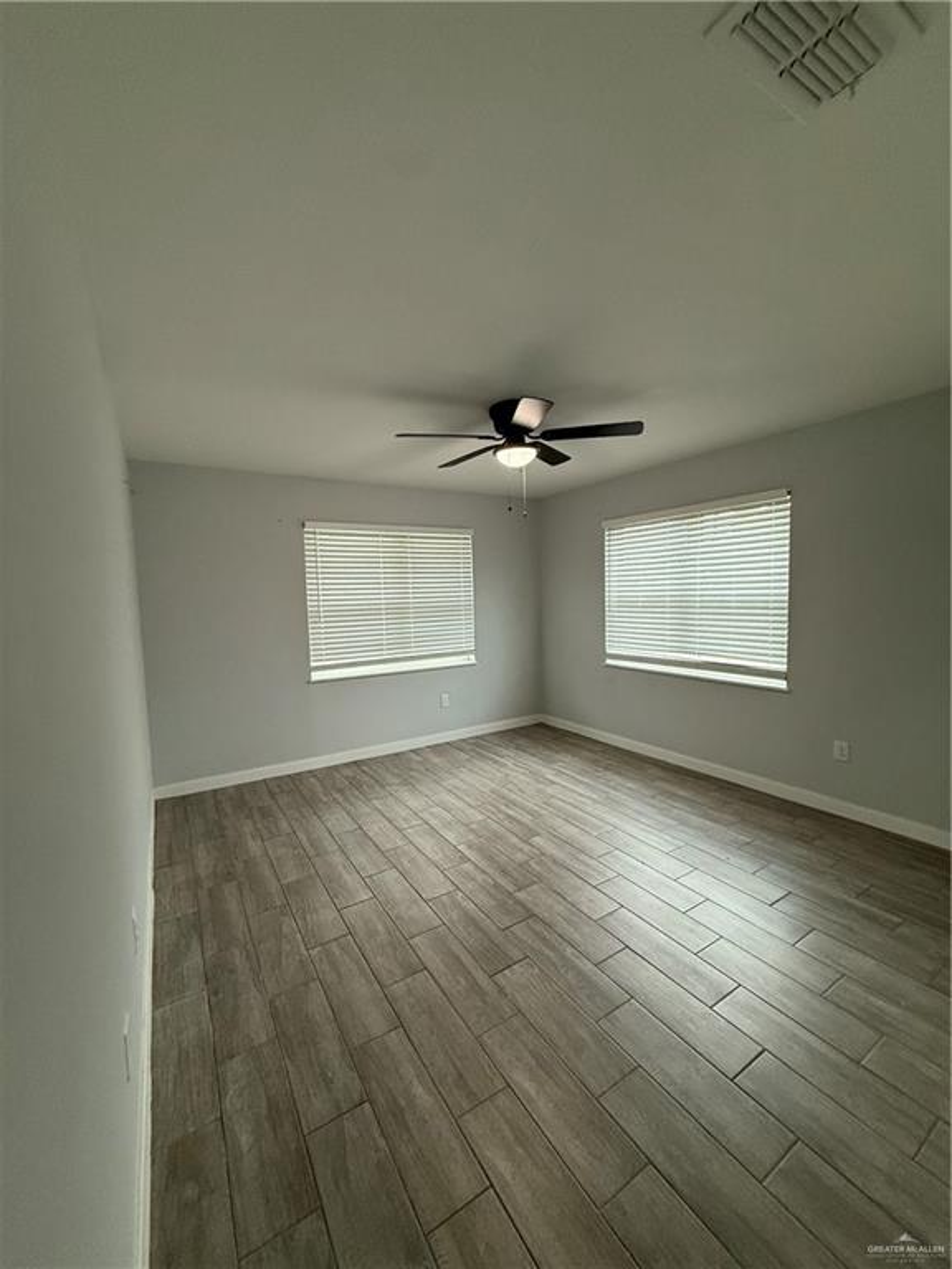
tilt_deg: -4.0
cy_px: 634
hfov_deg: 85.7
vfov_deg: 102.1
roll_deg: +1.2
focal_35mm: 14
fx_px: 513
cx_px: 476
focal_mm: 2.22
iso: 400
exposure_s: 1/120
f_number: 2.2
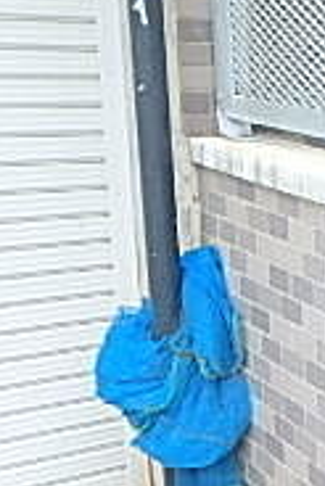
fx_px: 1027
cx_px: 756
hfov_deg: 13.6
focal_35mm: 76
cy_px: 277
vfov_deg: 26.6
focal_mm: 3.7
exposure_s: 1/60
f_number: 3.5
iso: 200
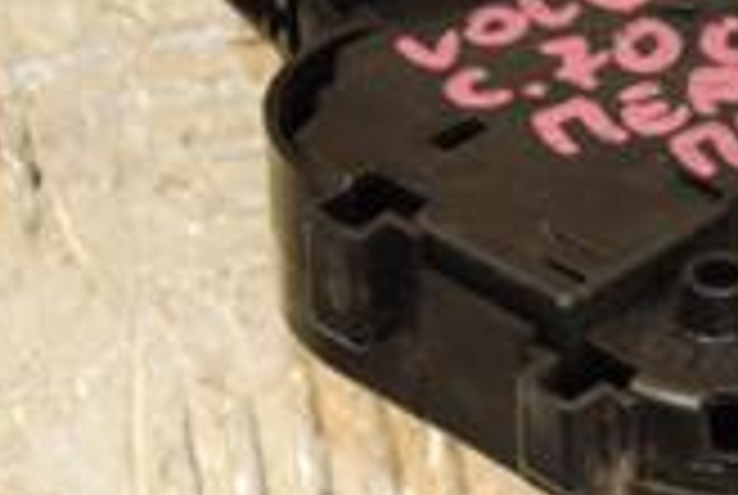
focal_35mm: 230
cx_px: 1215
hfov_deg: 8.7
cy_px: 198
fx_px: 4723
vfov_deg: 6.0
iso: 800
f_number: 5.6
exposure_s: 1/200
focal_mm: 42
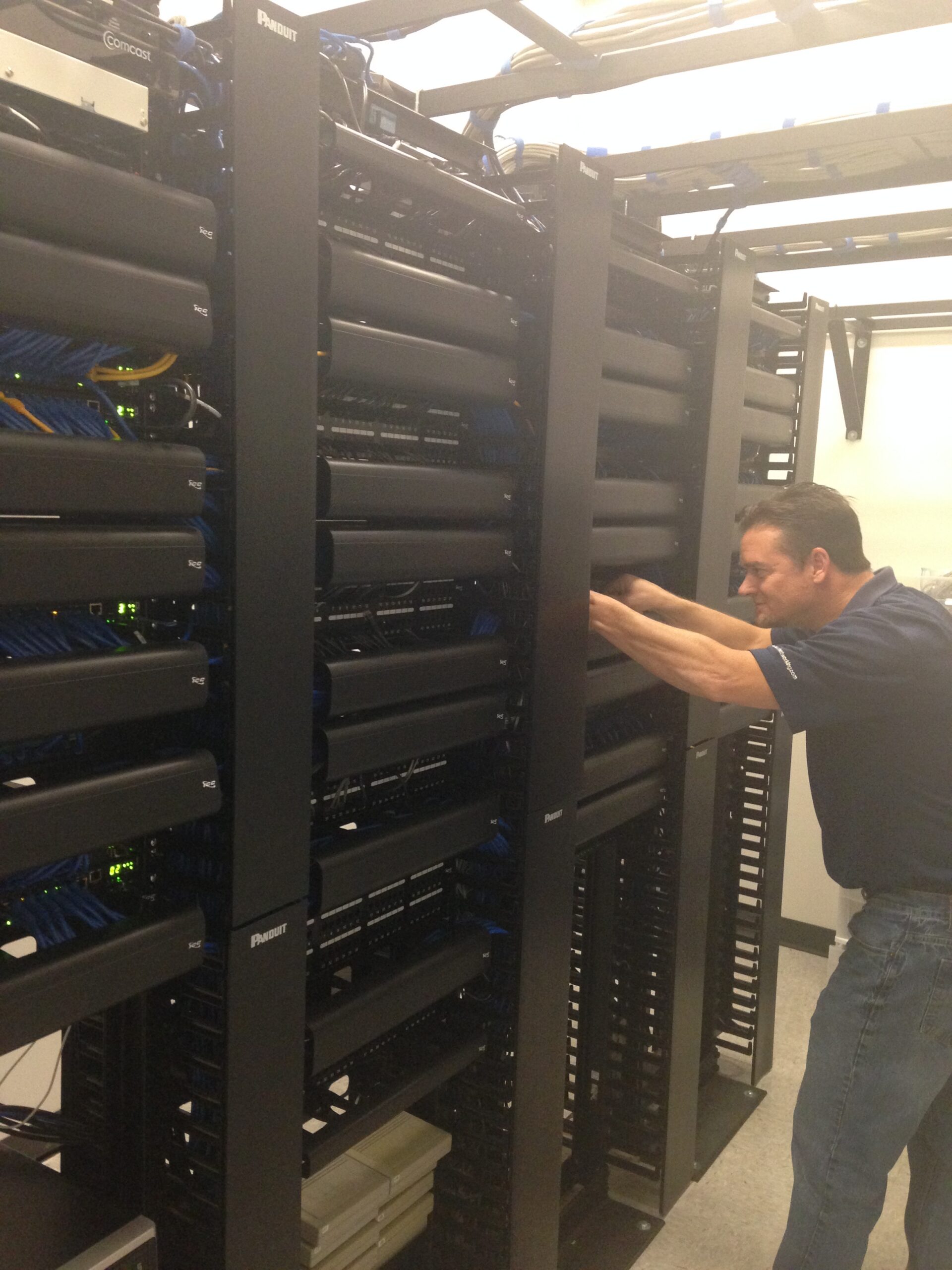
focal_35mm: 33
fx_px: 1210
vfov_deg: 55.4
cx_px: 476
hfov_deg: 42.9
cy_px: 635
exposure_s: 1/20
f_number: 2.4
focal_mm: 4.12
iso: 320
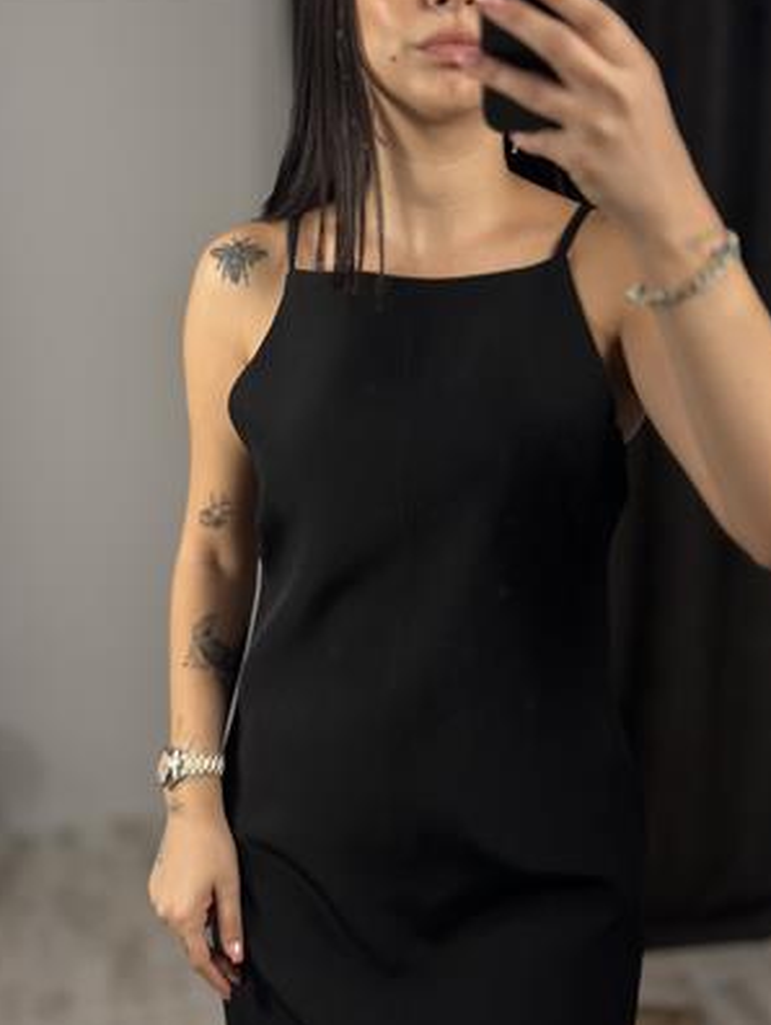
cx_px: 383
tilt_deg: -31.7
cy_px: 519
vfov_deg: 38.1
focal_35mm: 50
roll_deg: +4.9
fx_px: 1482
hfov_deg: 29.2
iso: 80
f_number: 1.78
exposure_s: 1/141
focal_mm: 6.86
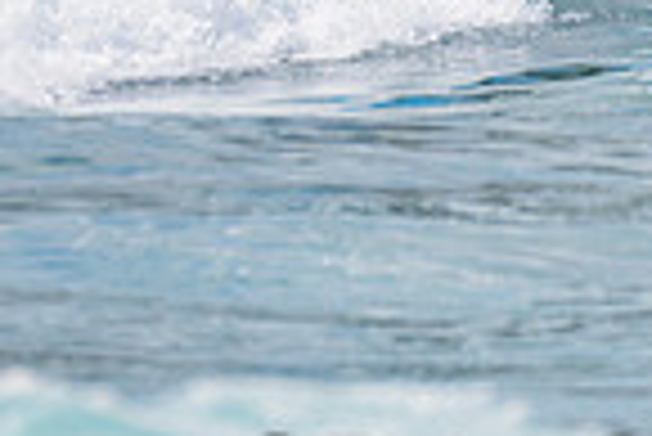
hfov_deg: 0.8
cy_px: -458
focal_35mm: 2453
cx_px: 290
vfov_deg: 0.6
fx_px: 44470
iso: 110
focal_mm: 500
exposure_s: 1/2000
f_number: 5.6
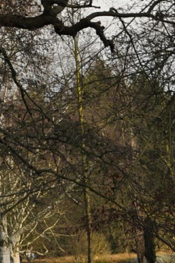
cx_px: -161
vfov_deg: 12.0
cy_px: -53
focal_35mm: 168
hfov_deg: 7.8
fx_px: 1227
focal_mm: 26
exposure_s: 1/200
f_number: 7.1
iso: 200
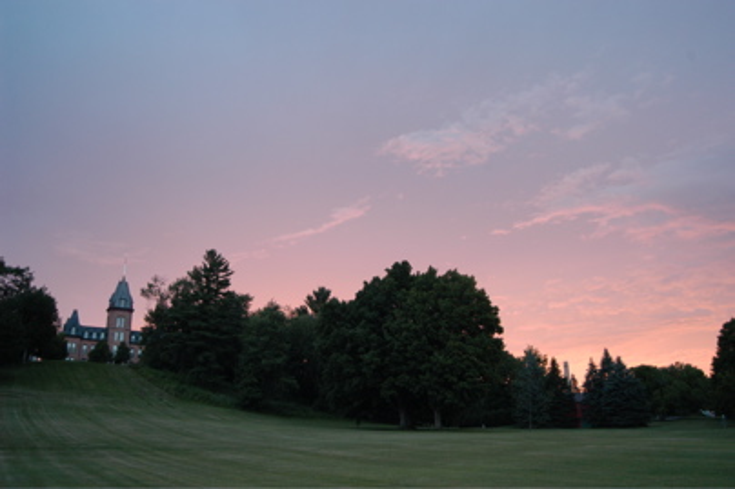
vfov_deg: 43.6
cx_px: 368
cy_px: 244
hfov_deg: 62.0
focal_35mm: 30
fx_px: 612
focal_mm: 20
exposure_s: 1/60
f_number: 4
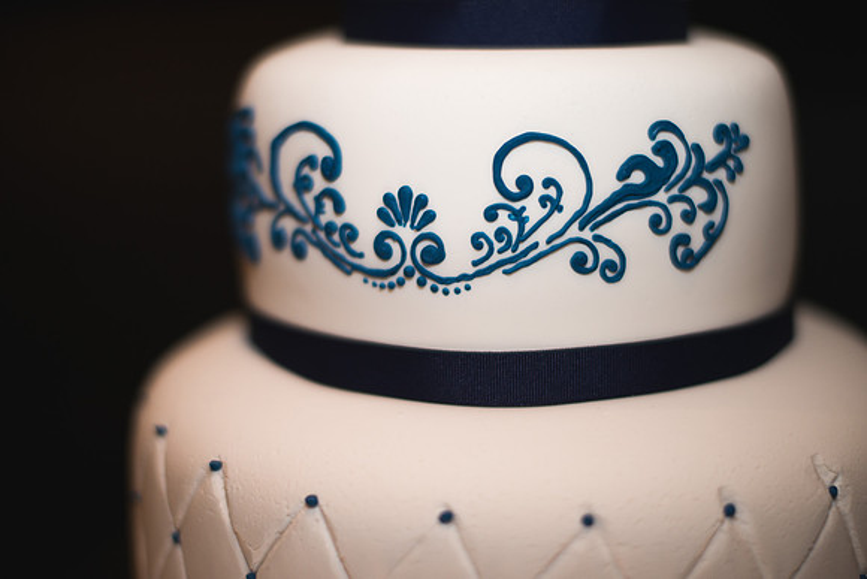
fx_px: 1254
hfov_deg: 38.1
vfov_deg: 26.0
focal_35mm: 52
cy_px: 286
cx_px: 446
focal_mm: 50
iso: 400
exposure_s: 1/250
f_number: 1.4
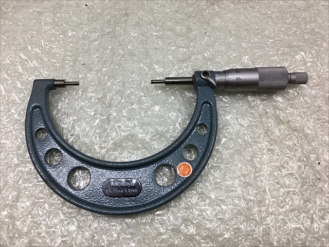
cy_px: 124
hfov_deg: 61.7
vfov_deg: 48.2
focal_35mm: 29
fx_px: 276
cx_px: 164
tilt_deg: -70.3
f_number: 2.2
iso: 25
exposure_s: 1/120
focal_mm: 4.15
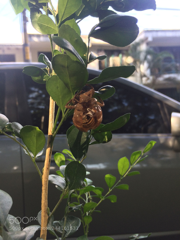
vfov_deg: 61.7
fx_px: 201
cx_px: 90
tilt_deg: -3.3
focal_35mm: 29
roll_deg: +3.3
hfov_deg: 48.2
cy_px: 120
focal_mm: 4.15
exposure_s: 1/120
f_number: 2.2
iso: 50
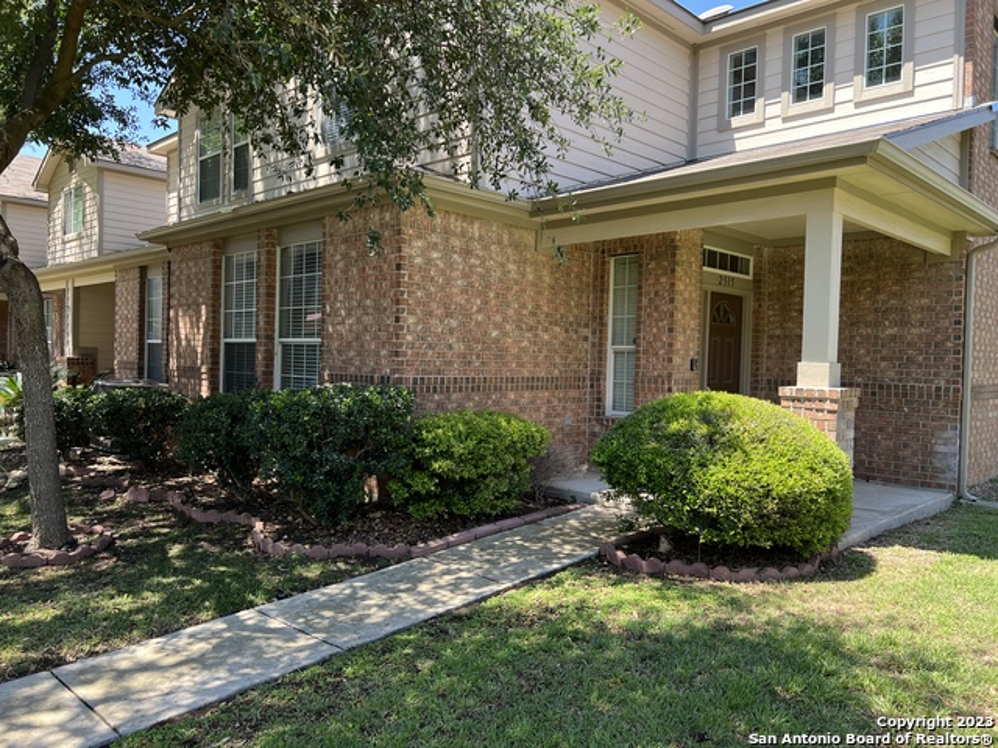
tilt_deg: -1.6
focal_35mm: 26
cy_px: 374
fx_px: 750
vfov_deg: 53.1
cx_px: 499
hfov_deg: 67.3
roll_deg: -1.7
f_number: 1.5
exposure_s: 1/471
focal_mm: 5.7
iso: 50
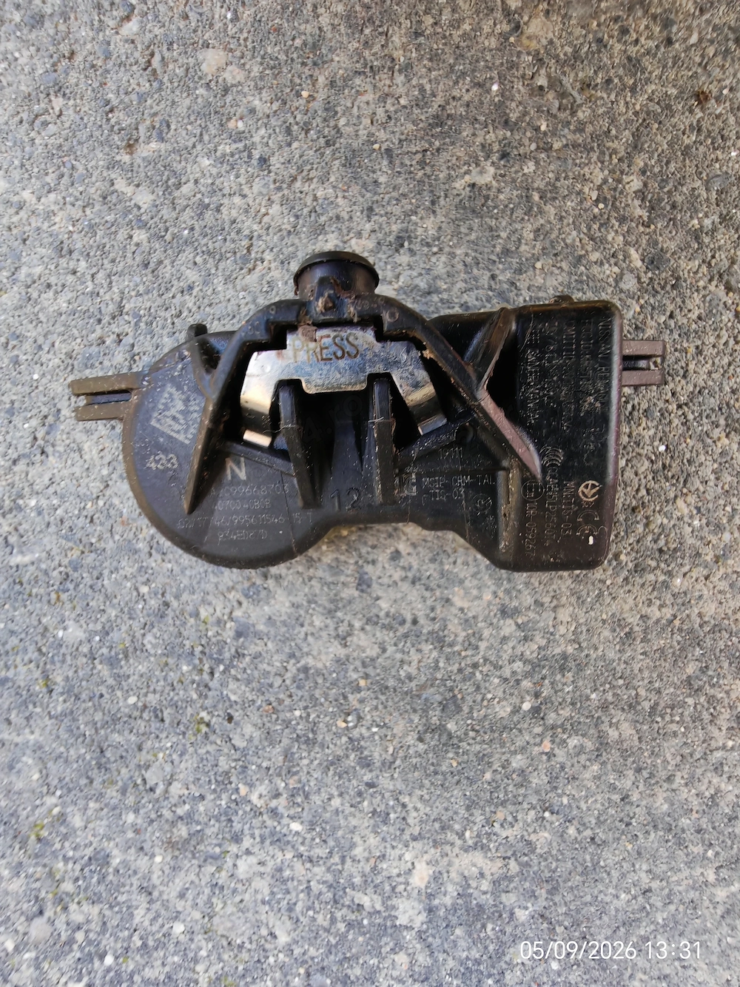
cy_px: 494
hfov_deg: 78.1
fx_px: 456
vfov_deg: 94.5
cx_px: 370
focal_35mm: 16
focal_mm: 1.96
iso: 100
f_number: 2.2
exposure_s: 1/50
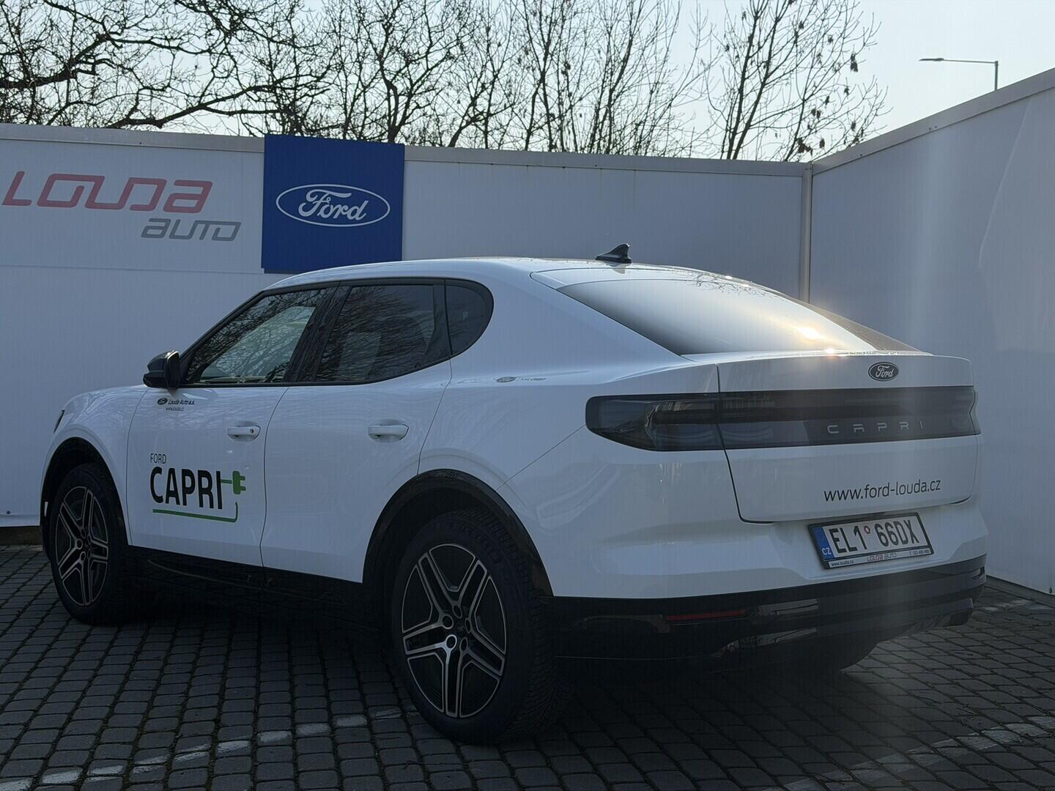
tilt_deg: -1.1
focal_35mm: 48
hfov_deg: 39.7
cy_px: 396
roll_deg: -0.5
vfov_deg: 30.3
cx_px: 528
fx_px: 1463
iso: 64
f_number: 1.78
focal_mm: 6.76
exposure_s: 1/6024
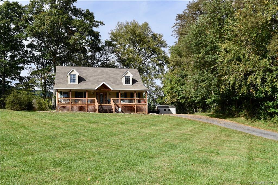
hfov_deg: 55.1
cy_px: 92
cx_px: 139
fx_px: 266
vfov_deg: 38.3
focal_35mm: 34
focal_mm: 23
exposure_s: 1/400
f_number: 10
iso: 200
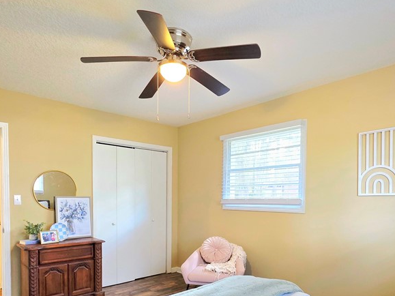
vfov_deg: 56.8
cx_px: 203
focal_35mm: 23
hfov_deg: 73.9
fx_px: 262
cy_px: 210
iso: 320
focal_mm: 2.2
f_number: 1.9
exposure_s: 1/60.2
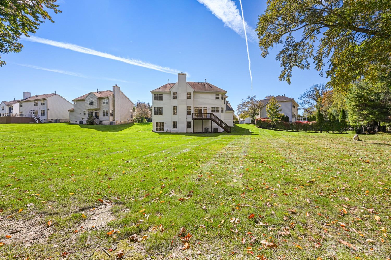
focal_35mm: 16
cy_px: 130
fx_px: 174
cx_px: 196
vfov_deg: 73.7
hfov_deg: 96.8
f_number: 8
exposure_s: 1/125
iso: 400
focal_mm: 16
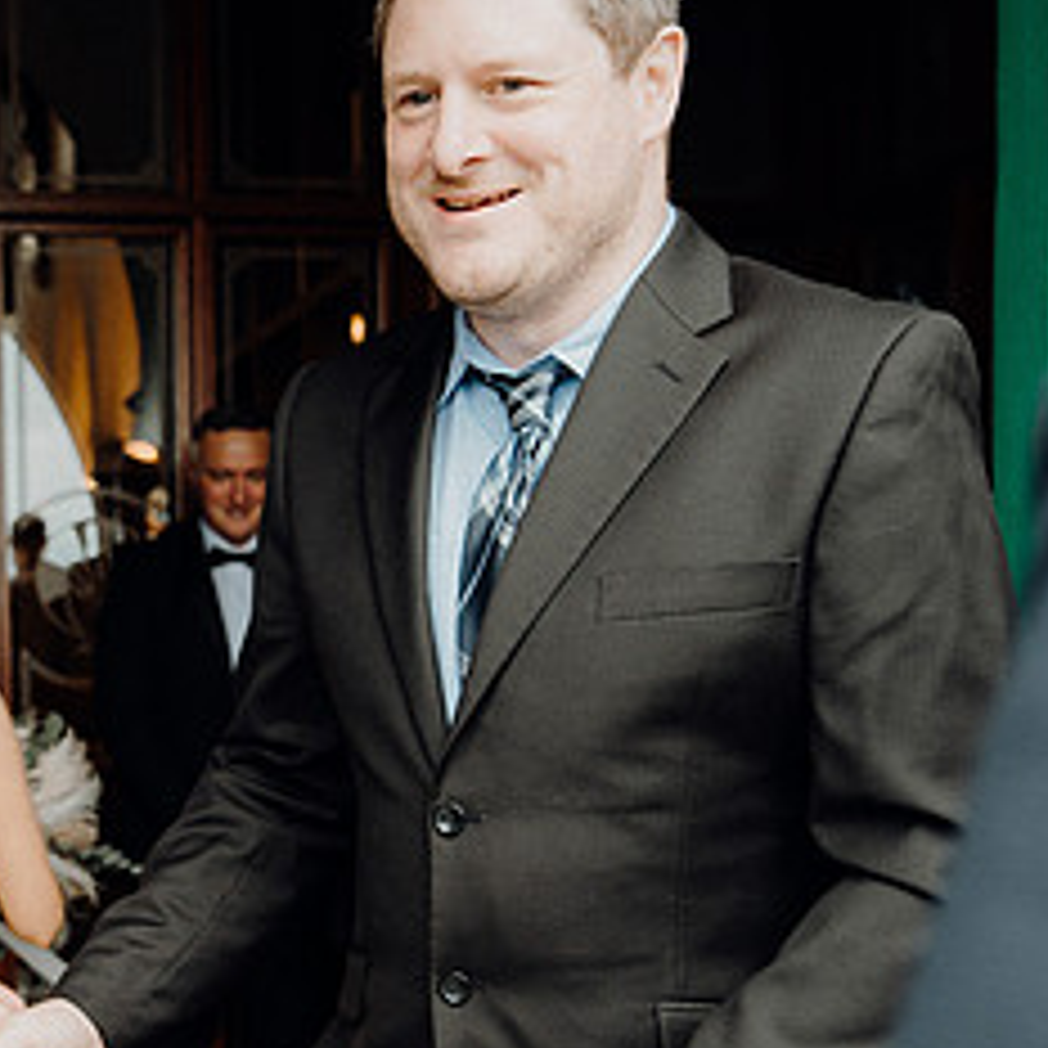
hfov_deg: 29.7
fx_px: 1884
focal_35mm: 55
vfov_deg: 30.8
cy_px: 722
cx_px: 94
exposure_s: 1/200
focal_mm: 26
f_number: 3.5
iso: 400
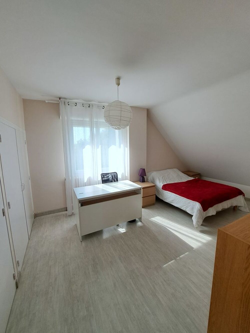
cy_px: 166
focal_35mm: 13
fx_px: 125
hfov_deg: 89.9
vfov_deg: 106.2
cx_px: 125
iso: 50
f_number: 2.2
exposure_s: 1/237
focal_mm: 1.74
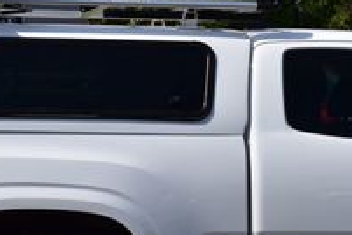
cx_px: 284
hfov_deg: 14.3
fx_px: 1398
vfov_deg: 9.6
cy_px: 154
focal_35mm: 143
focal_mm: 30
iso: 200
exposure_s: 1/640
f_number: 11
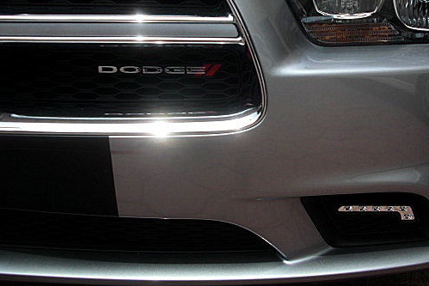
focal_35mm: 48
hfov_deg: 40.9
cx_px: 263
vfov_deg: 27.8
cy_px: 87
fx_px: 572
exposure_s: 1/800
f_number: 2.8
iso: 50
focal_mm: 6.3
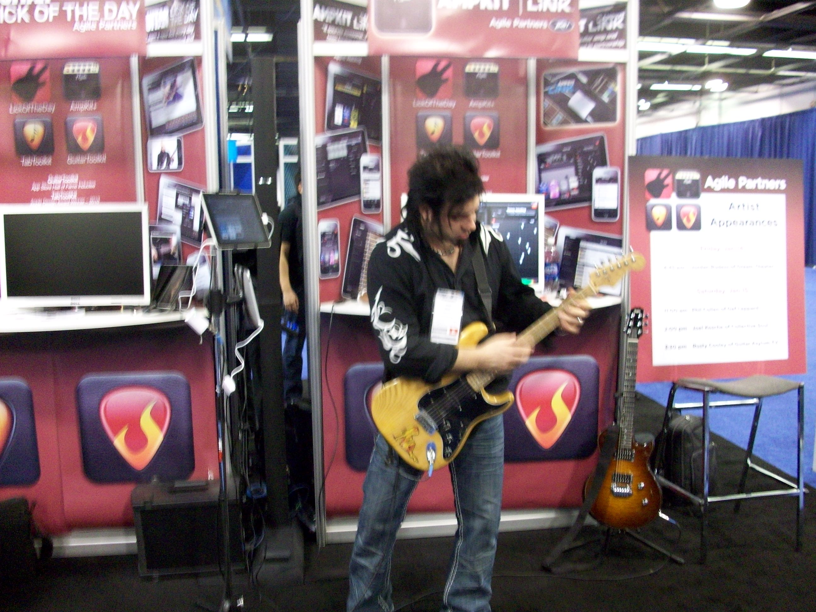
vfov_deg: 41.8
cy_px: 306
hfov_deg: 54.0
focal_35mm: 34
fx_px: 801
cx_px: 408
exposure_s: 1/8
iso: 238
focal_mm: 5.7
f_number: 2.8
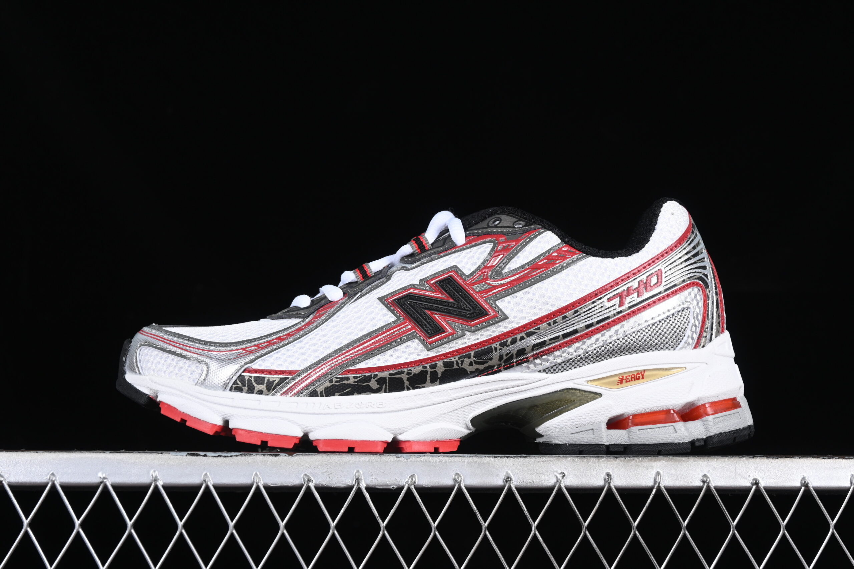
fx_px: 1779
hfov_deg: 27.0
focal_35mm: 75
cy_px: 284
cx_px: 427
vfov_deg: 18.2
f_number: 7.1
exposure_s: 1/80
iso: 160
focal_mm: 50
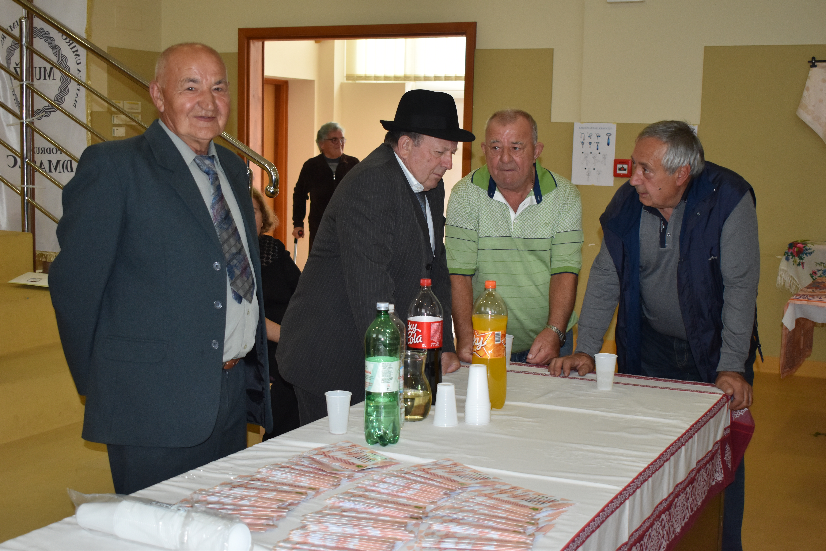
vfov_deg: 26.5
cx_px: 413
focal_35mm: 51
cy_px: 276
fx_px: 1170
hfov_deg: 38.9
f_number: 4.5
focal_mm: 34
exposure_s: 1/125
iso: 1000
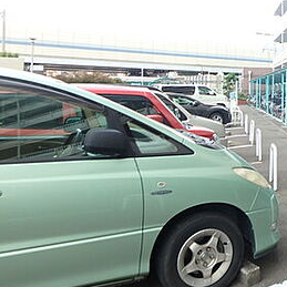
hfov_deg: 33.1
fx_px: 403
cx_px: 331
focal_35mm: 43
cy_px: 94
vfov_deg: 38.7
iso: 125
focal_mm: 3.7
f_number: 3.5
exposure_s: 1/160
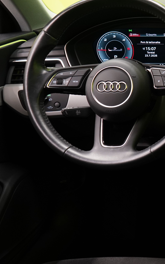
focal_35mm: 66
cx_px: 298
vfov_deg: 31.0
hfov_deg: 16.5
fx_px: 475
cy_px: 105
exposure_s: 1/25
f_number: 5
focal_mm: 28
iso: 1250
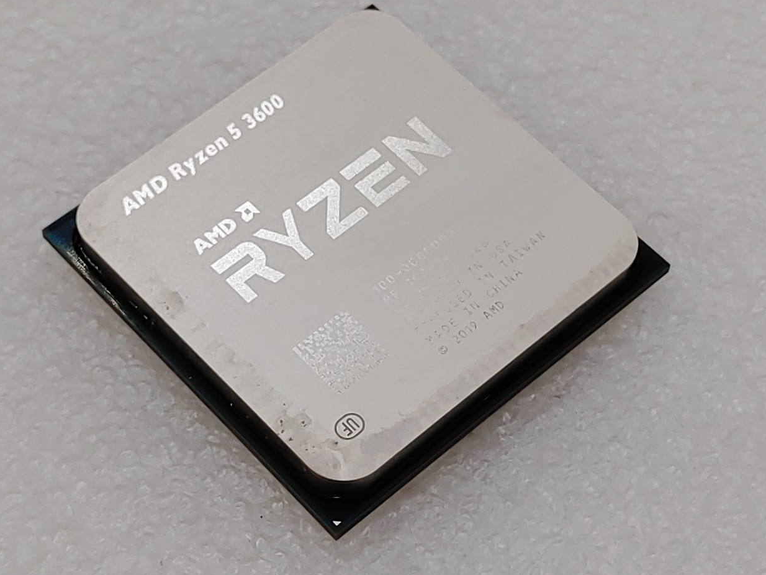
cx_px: 354
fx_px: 1859
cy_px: 302
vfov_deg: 17.6
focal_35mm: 84
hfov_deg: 23.3
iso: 50
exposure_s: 1/425
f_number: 1.8
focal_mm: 4.36
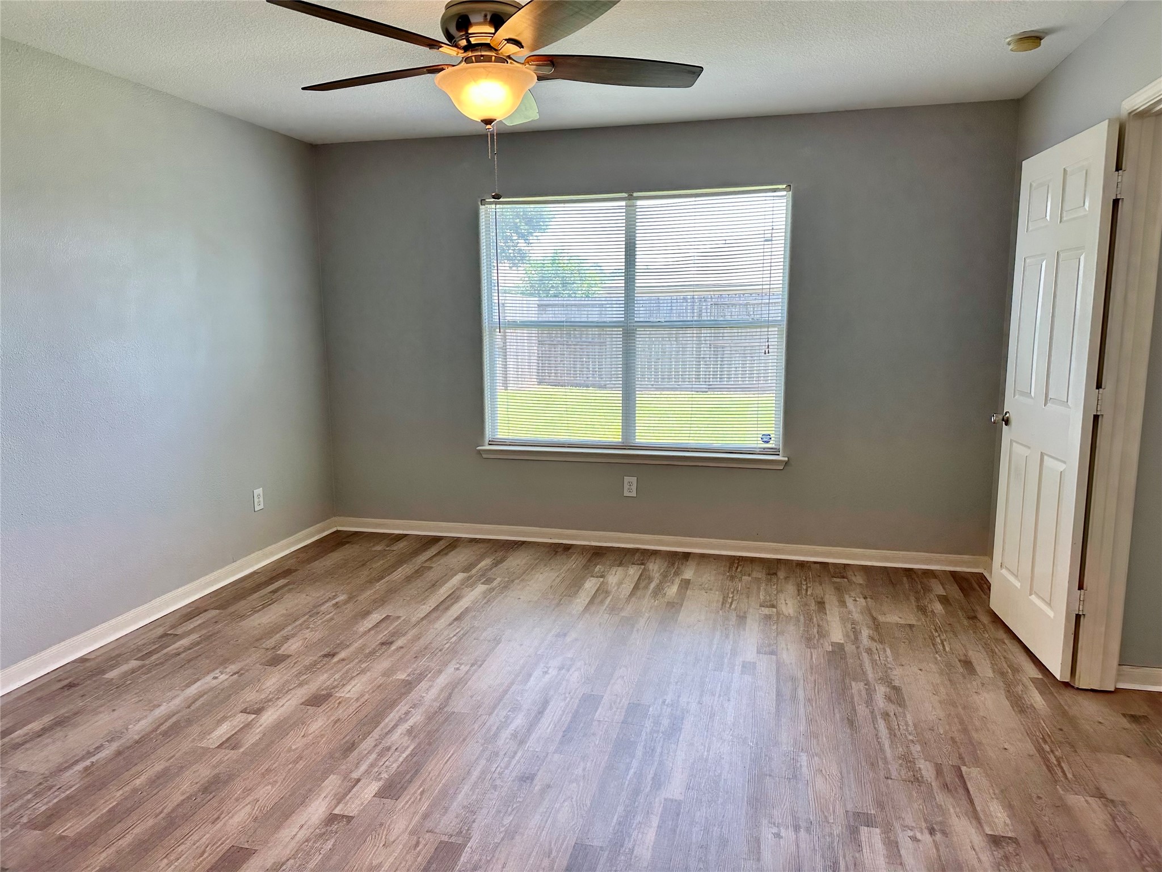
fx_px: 806
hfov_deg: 71.6
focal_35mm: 24
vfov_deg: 56.8
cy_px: 436
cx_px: 581
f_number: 1.78
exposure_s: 1/148
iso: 100
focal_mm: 6.86
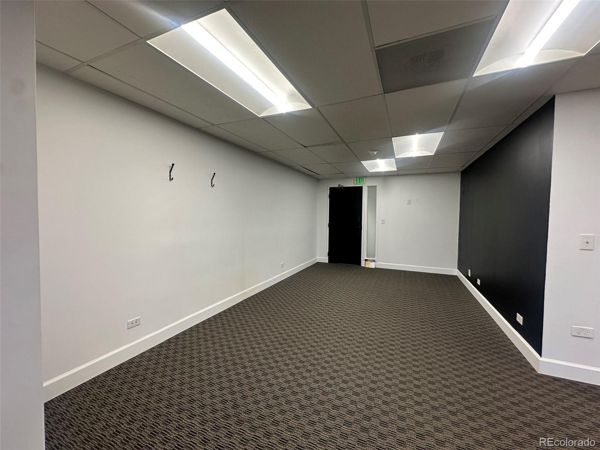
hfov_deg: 102.1
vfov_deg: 85.7
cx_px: 300
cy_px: 225
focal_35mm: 14
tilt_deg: -1.7
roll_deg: -0.8
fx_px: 243
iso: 160
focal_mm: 2.22
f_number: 2.2
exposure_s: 1/120
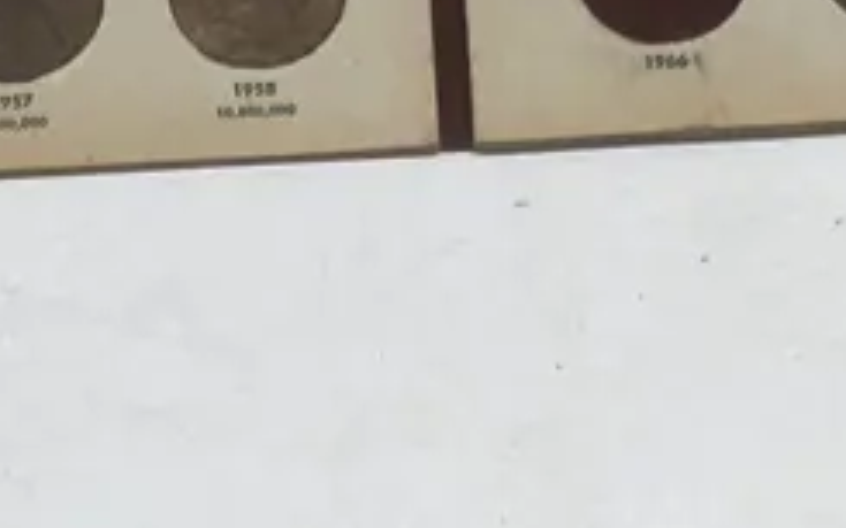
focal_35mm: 124
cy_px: 1146
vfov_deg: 9.7
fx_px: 2858
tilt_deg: -77.0
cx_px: 373
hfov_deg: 16.8
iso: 64
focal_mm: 3.99
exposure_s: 1/100
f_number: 1.8
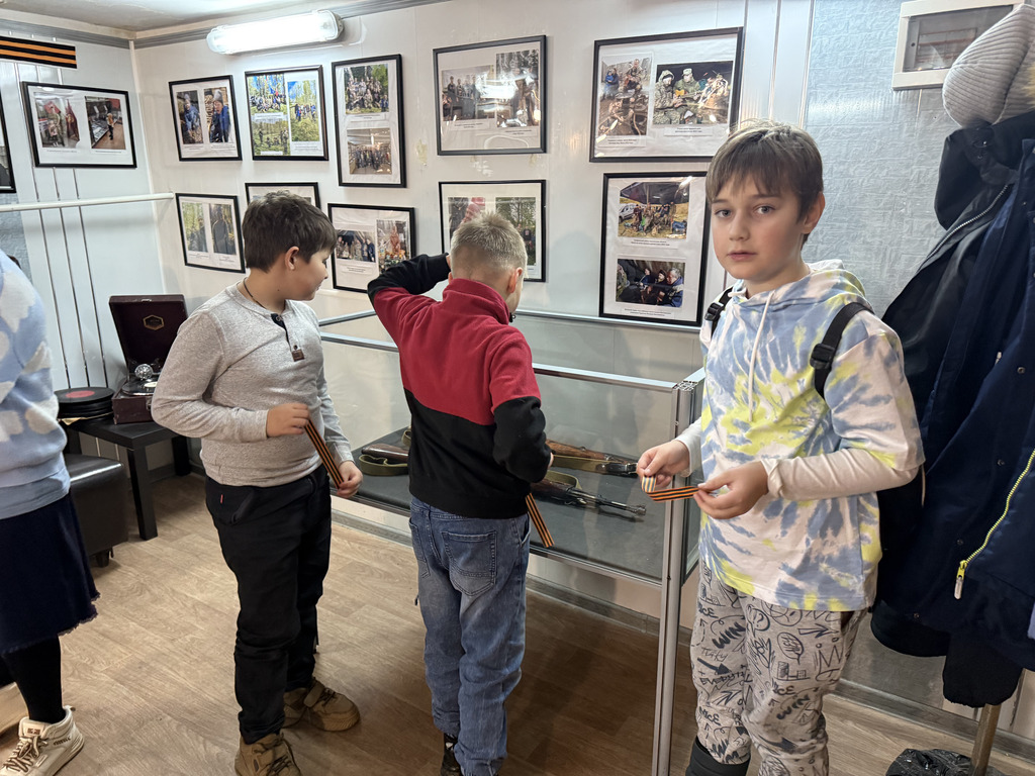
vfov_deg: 56.8
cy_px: 388
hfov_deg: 71.6
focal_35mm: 24
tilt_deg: -14.9
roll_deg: +0.9
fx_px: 718
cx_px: 518
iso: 400
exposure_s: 1/50
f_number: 1.78
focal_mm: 6.76
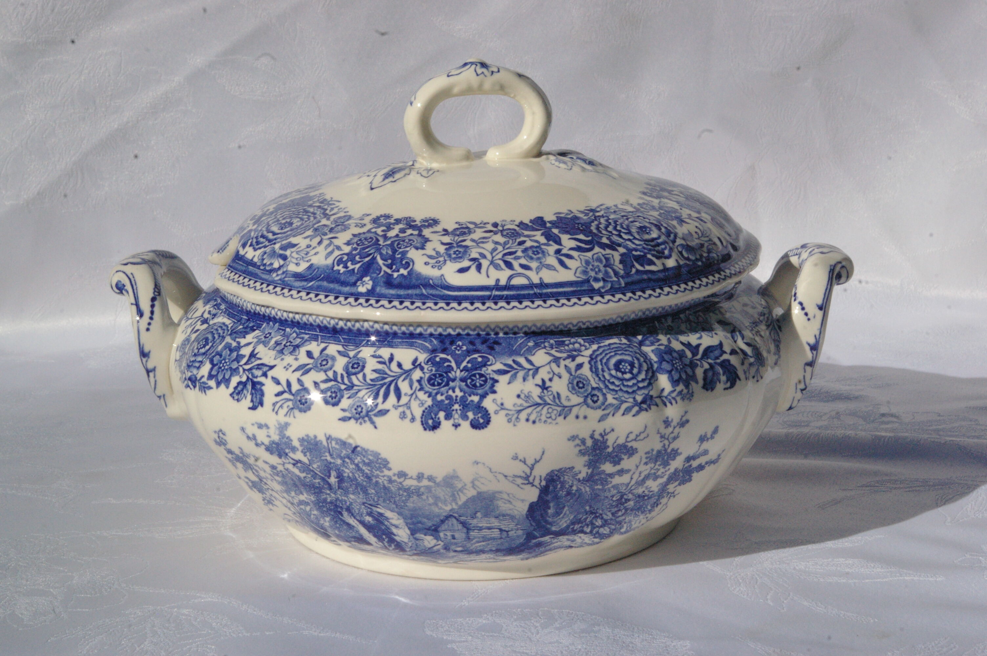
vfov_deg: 34.1
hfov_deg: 49.6
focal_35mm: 39
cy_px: 328
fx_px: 1068
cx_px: 494
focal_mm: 26
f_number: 16
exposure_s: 1/1000
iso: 1600
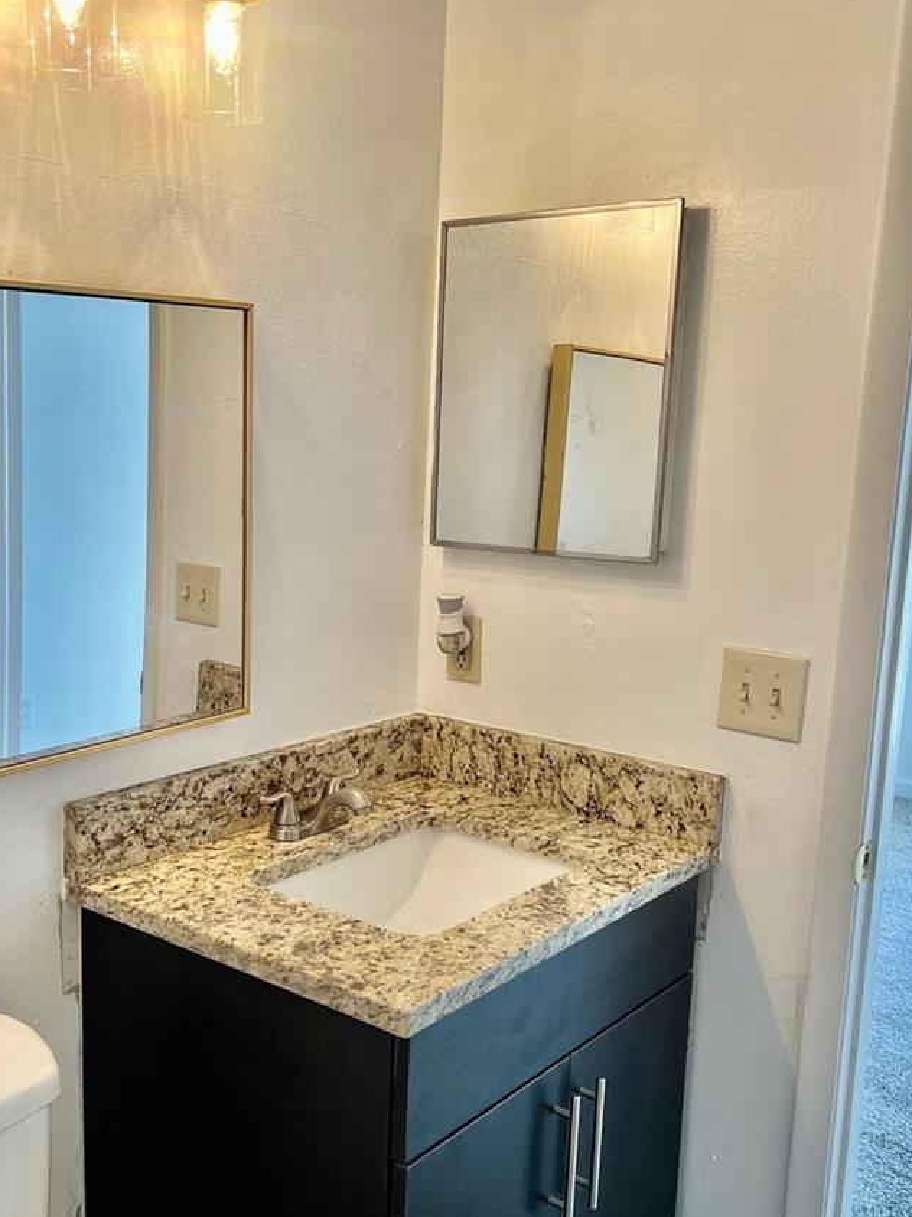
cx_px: 378
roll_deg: -1.2
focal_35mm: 37
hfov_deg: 38.5
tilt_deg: -10.9
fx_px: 1300
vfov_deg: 50.1
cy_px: 671
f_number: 1.5
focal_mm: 5.7
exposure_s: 1/120
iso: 80
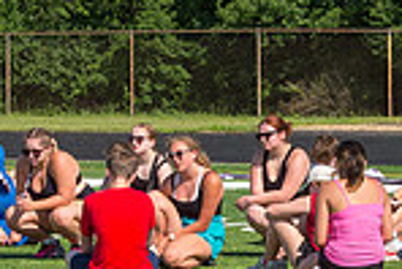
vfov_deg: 4.4
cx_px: 195
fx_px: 3499
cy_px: 167
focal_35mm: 313
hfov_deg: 6.6
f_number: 13
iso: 1250
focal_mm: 55
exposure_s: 1/640
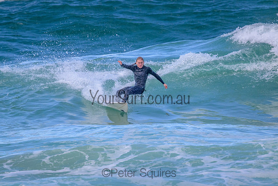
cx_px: 139
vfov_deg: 1.7
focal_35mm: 800
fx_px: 6179
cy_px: 93
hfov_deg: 2.6
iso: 2000
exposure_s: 1/1600
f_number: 11
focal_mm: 800
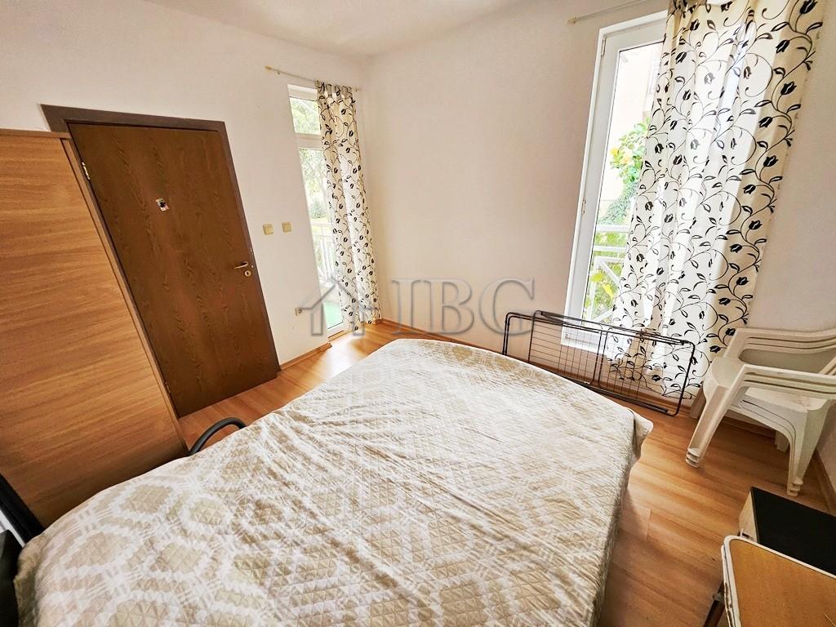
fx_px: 314
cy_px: 314
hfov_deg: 106.2
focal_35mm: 13
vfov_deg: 89.9
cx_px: 418
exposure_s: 1/50
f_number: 2.2
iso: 50
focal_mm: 1.7
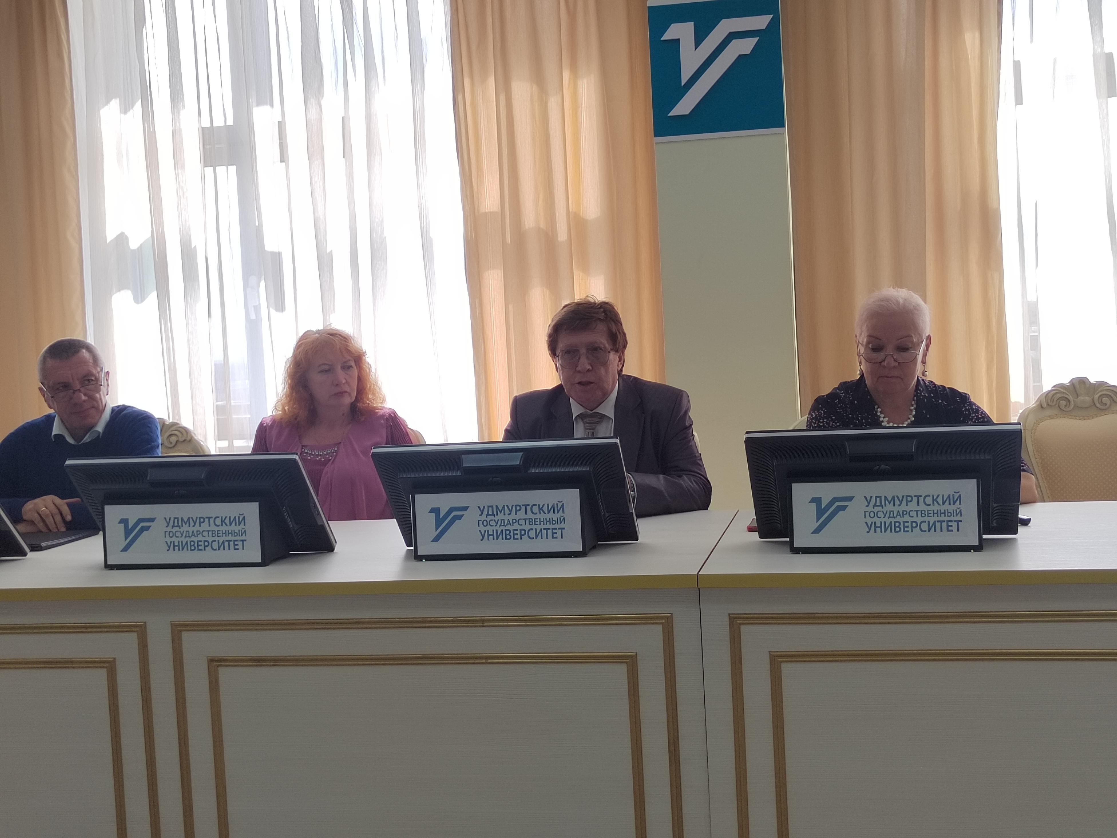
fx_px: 1484
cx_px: 558
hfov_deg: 41.2
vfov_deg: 31.5
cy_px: 419
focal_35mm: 46
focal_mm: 5.52
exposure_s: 1/155
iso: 100
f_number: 1.9
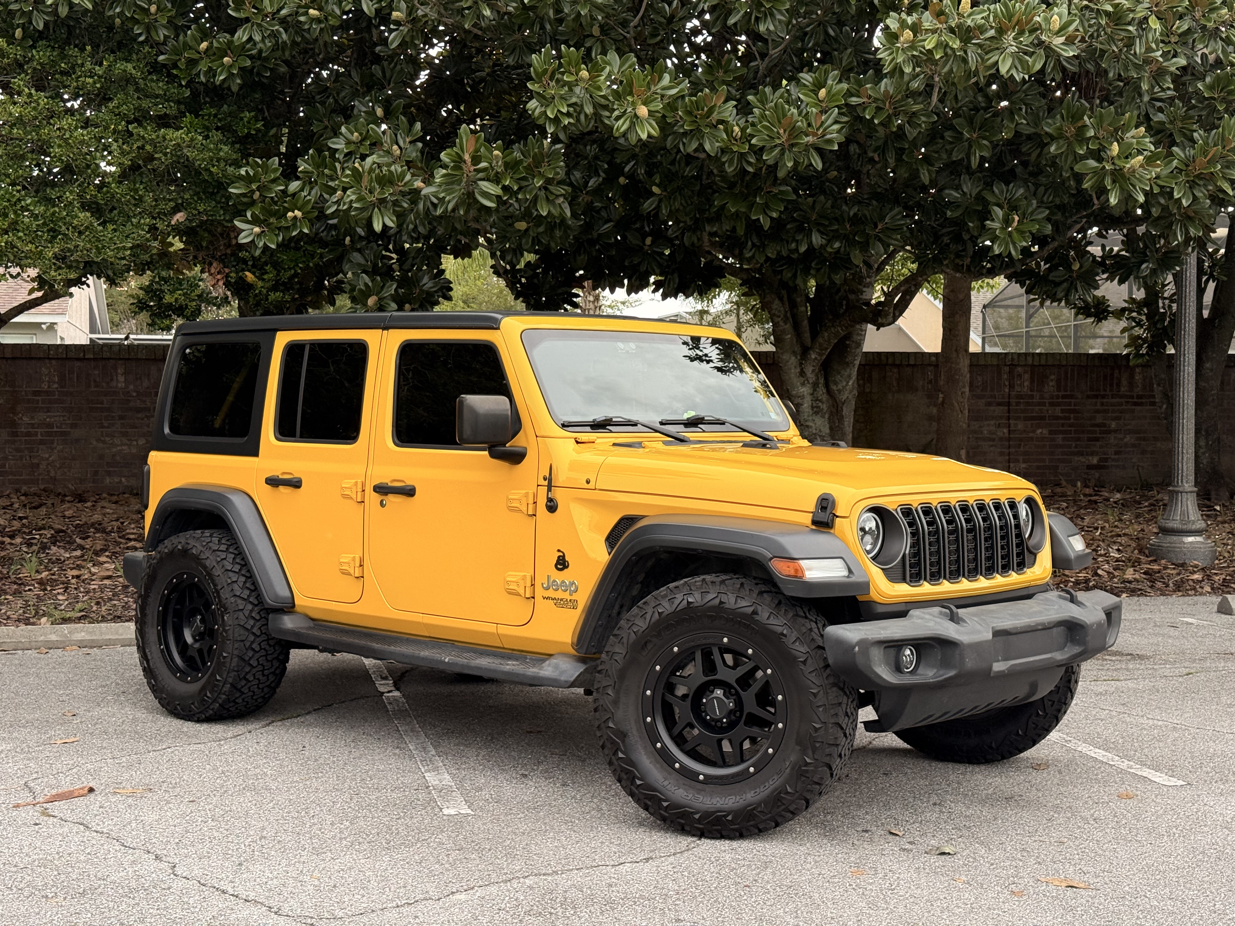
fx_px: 1713
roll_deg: -0.2
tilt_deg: +0.1
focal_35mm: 48
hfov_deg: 39.7
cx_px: 618
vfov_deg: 30.3
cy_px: 463
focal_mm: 6.76
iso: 100
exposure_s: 1/98
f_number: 1.78
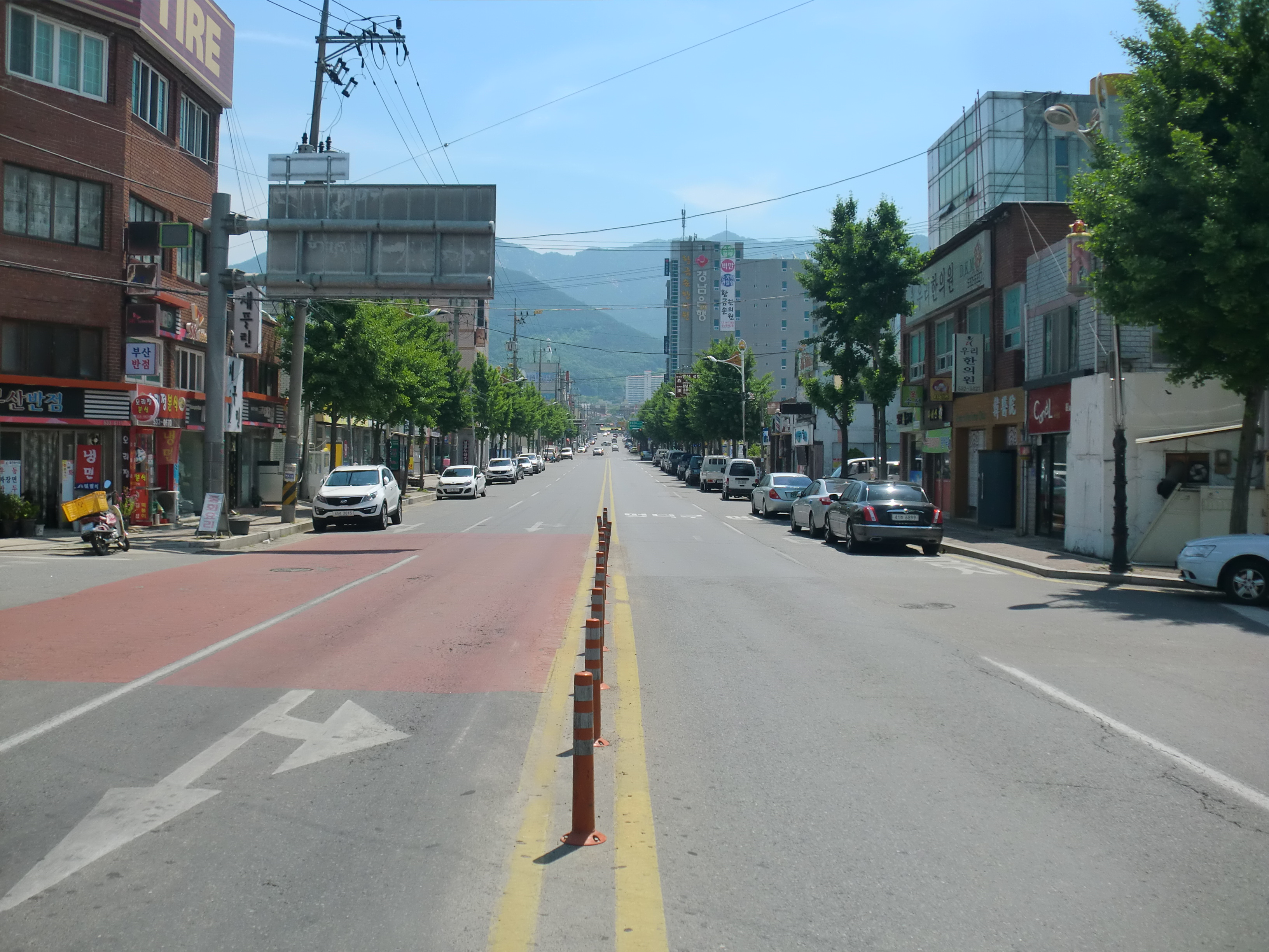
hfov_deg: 52.6
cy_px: 476
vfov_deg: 40.7
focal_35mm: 35
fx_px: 1283
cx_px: 634
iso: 64
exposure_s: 1/250
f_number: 7.8
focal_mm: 6.3
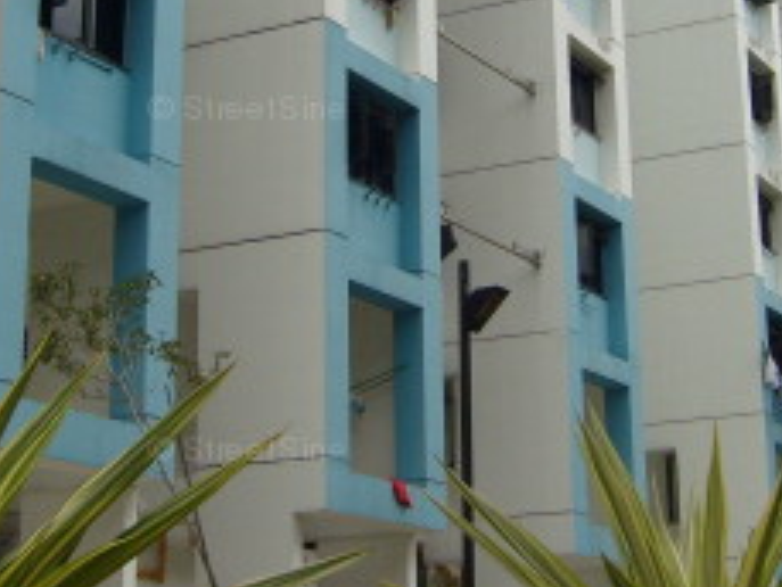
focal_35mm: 84
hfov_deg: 23.3
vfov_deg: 17.4
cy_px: 113
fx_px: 1899
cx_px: 403
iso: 80
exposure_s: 1/250
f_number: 7.1
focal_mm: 5.8
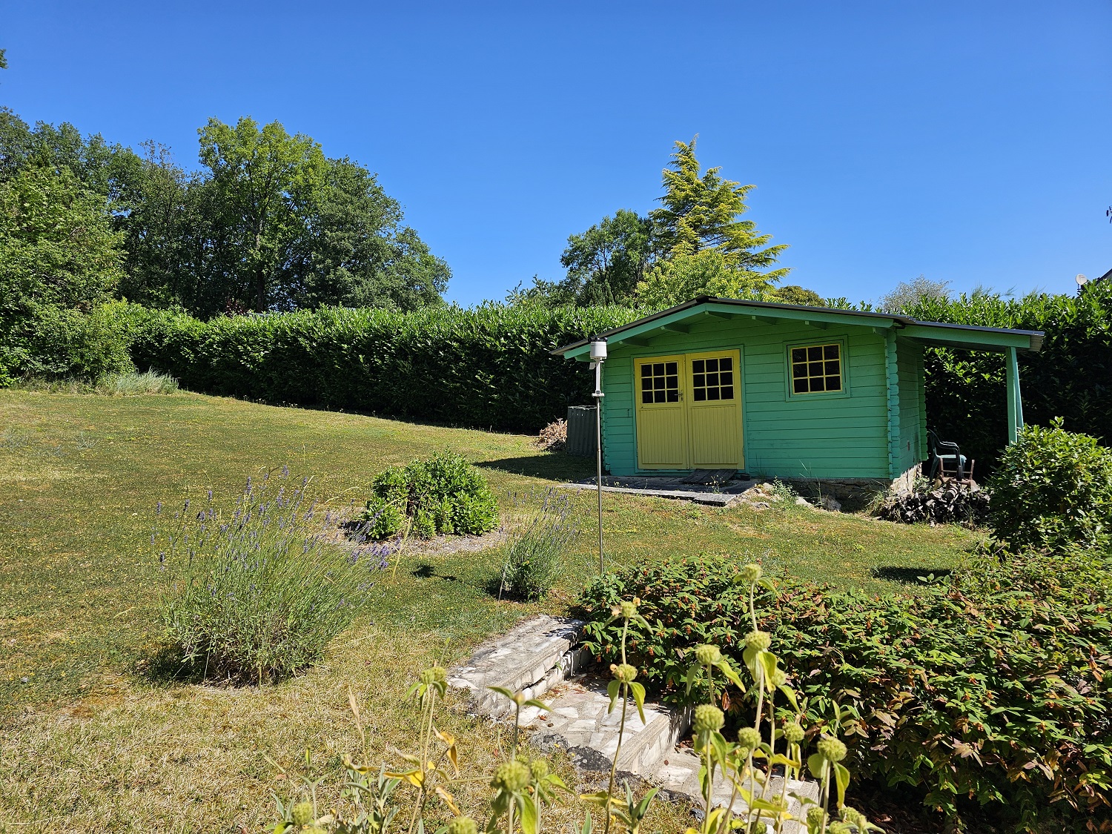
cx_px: 556
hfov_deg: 73.9
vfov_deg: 58.9
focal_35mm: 23
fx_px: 739
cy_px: 417
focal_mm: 6.3
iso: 10
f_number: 1.7
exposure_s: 1/750
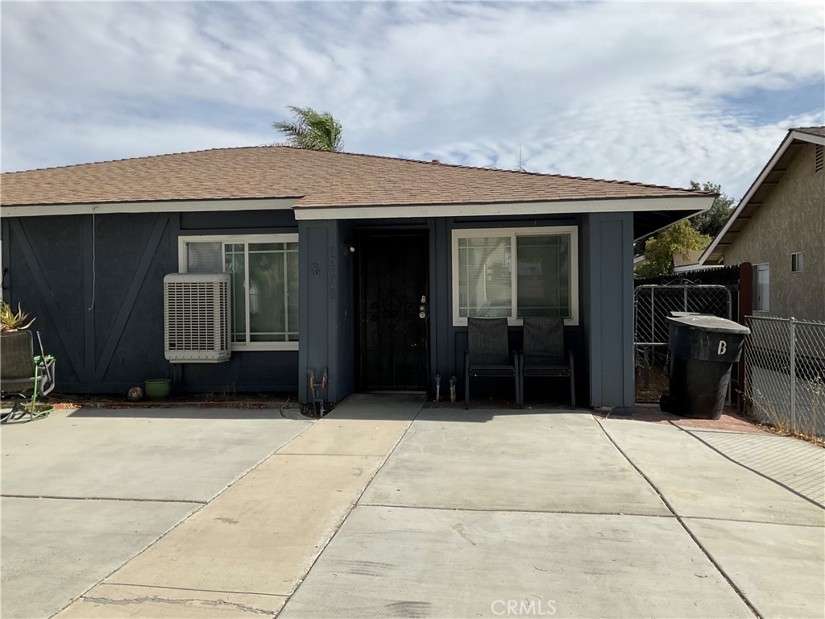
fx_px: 691
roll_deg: +1.1
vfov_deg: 48.2
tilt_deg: +0.3
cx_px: 412
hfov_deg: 61.7
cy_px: 310
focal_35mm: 29
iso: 16
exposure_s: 1/2959
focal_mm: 3
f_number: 1.8
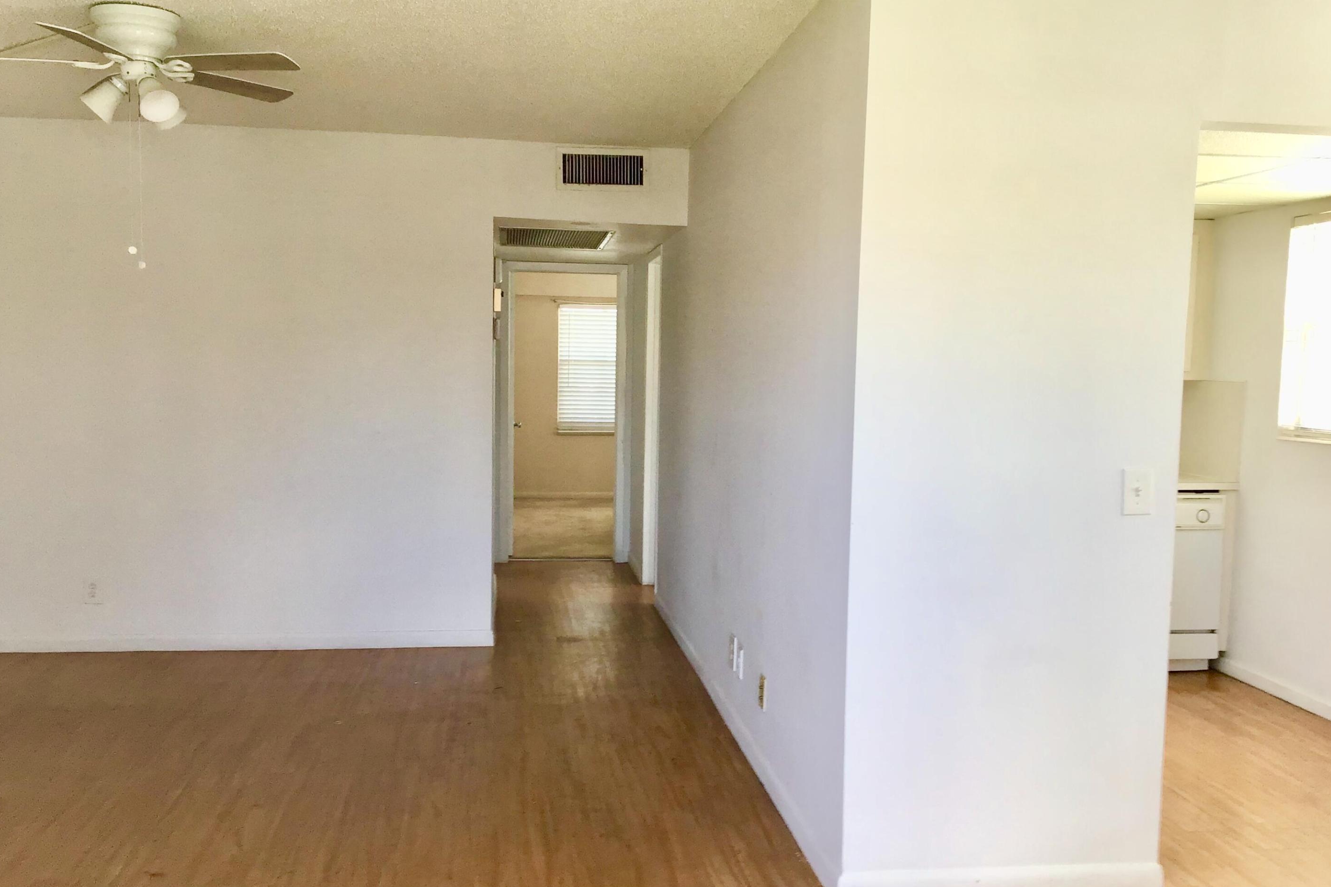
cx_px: 663
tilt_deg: -3.8
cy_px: 465
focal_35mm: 33
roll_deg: -2.3
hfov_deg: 57.2
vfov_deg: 40.0
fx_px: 1220
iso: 32
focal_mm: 3.3
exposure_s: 1/60
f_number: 2.4
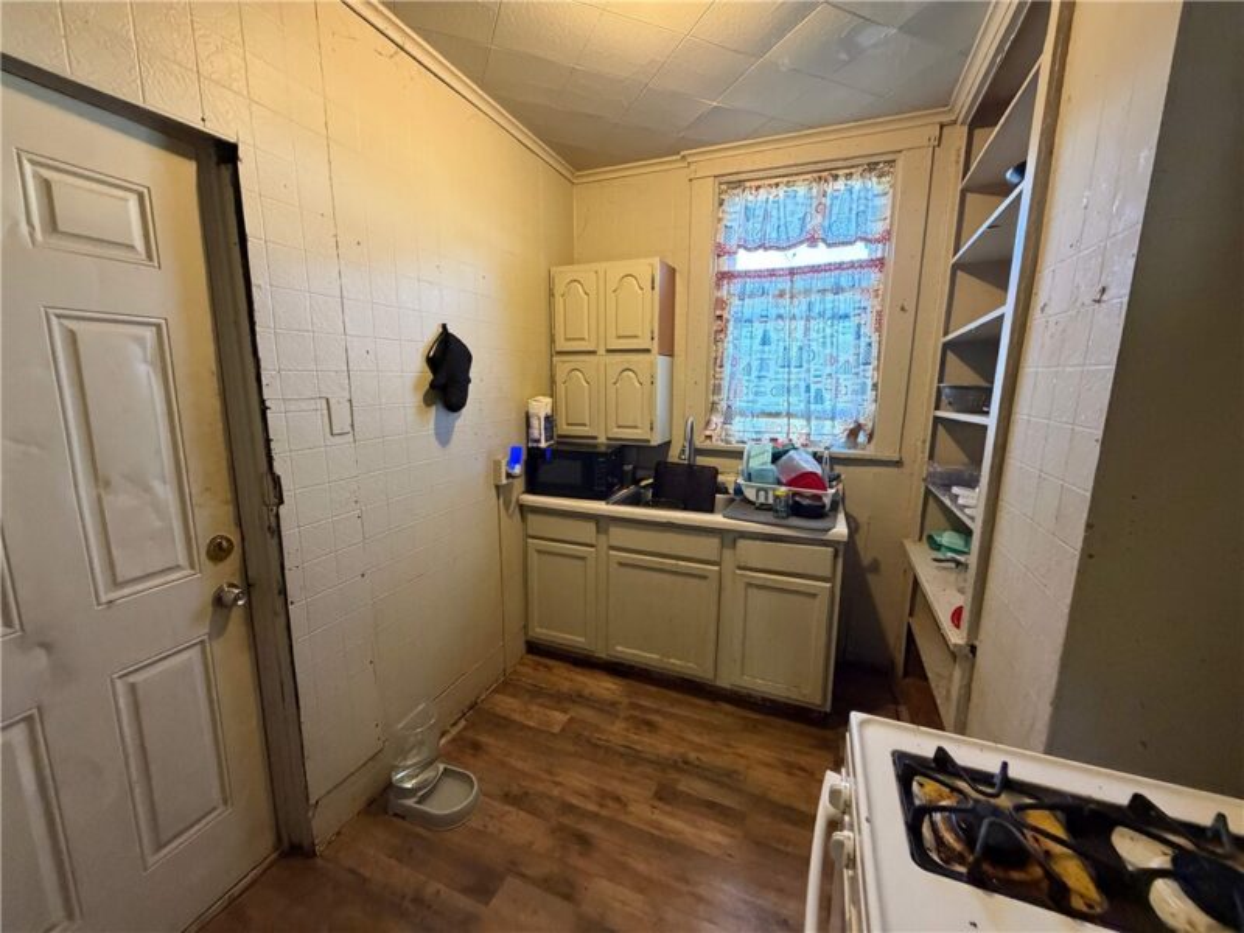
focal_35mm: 14
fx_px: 503
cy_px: 466
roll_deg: -0.7
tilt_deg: -10.3
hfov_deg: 102.1
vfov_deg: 85.7
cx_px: 622
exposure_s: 1/60
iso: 500
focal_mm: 2.22
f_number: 2.2
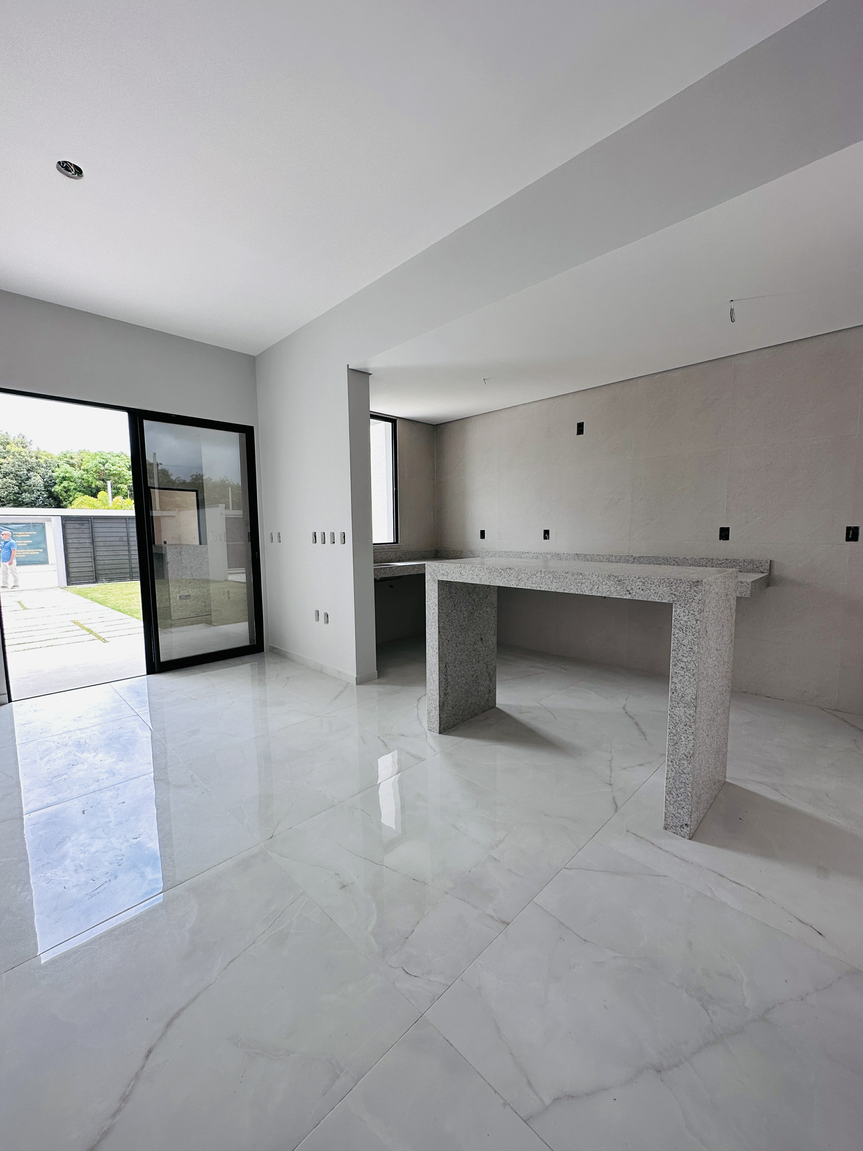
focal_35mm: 14
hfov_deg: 85.7
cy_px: 576
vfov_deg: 102.1
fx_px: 465
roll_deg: +0.0
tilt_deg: -5.4
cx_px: 432
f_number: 2.2
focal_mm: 2.22
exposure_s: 1/190
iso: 40
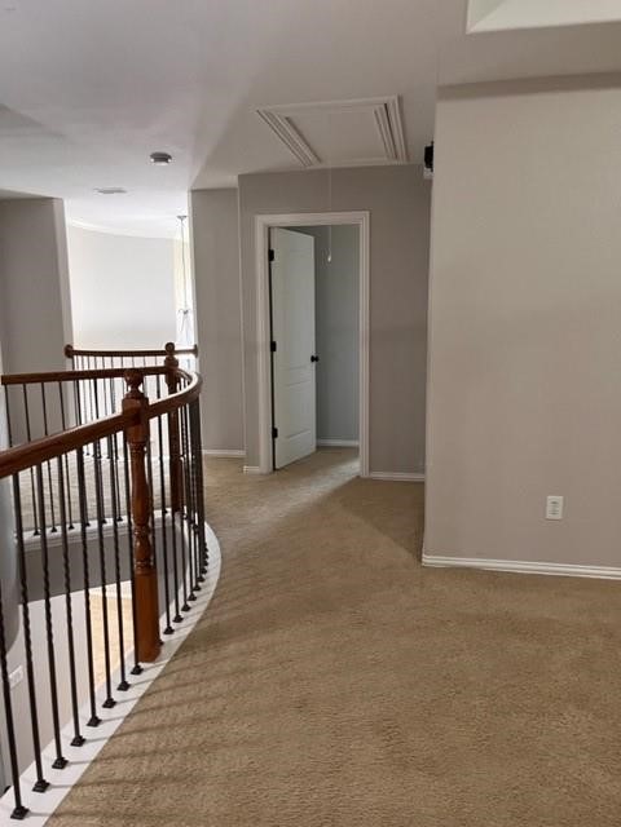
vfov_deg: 67.3
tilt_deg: -8.3
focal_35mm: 26
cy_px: 414
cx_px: 310
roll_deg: +1.6
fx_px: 622
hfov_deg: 53.1
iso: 500
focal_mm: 5.1
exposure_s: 1/60
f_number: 1.6
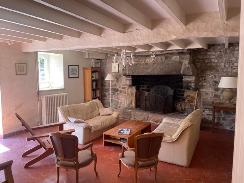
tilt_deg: -5.7
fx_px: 183
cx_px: 122
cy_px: 92
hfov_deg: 67.3
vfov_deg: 53.1
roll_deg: -0.4
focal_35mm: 26
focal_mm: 4.2
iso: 125
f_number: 1.6
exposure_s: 1/121
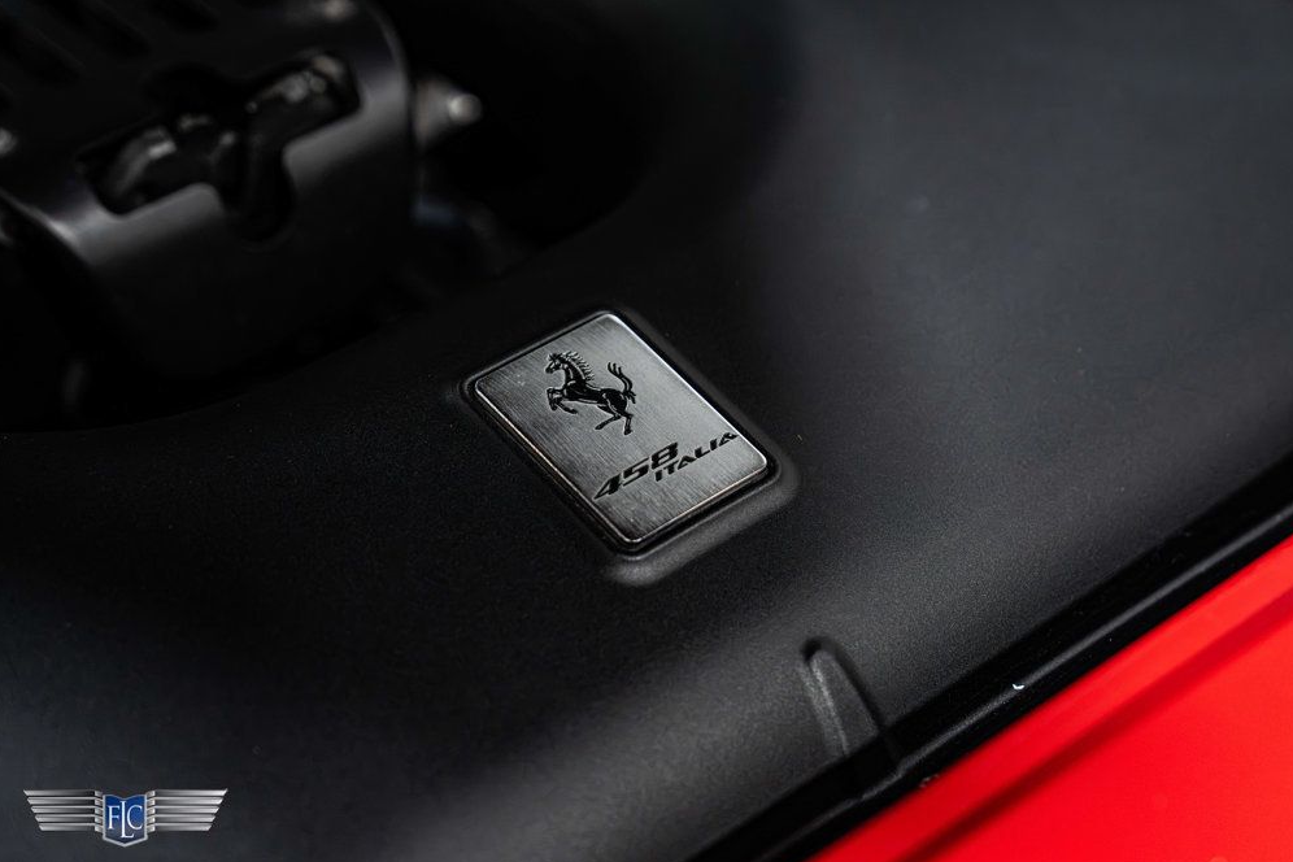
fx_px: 2586
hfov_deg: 28.1
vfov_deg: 18.9
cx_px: 636
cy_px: 441
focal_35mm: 72
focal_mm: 70
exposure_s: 1/50
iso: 1600
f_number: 4
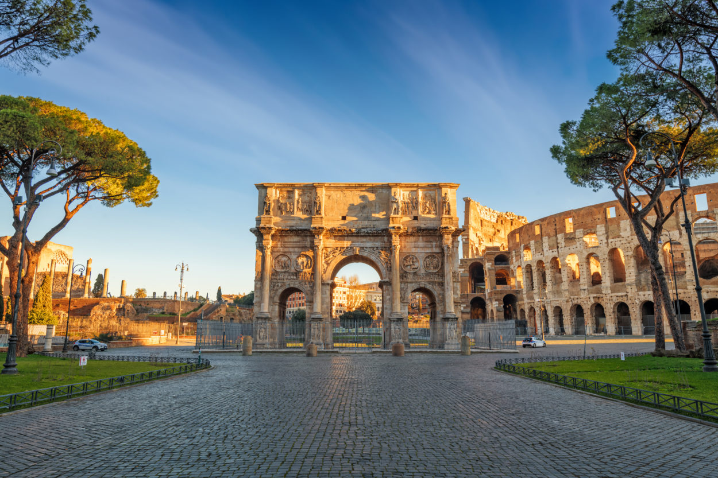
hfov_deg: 69.4
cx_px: 359
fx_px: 518
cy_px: 239
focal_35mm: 26
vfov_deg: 49.5
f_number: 11
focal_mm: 26
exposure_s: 1/80
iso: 64
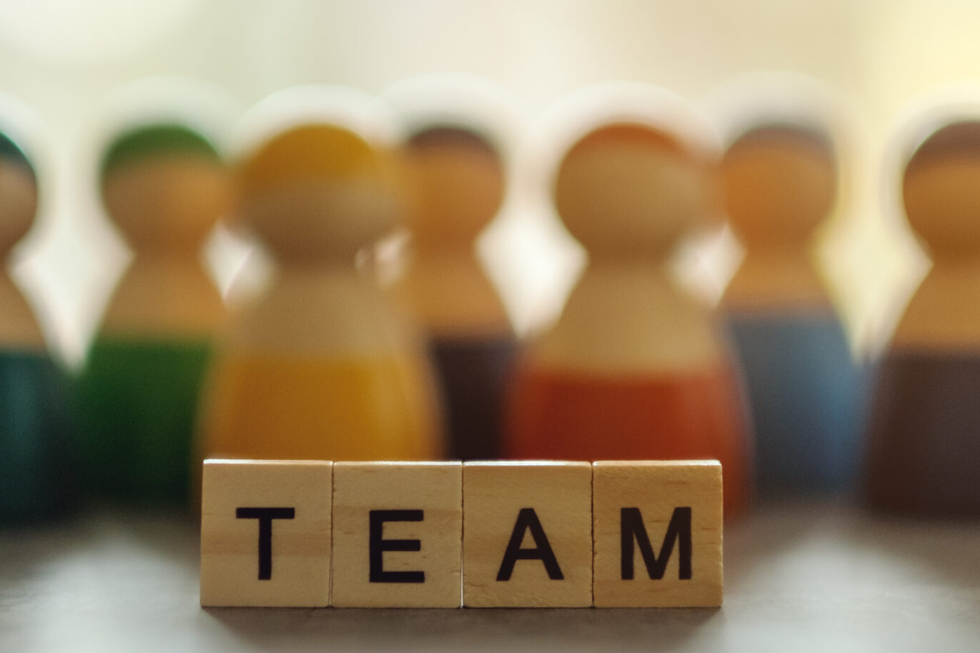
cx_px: 462
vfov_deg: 8.8
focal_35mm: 156
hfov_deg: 13.2
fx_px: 4247
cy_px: 210
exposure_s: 1/2200
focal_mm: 56
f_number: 1.2
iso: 200
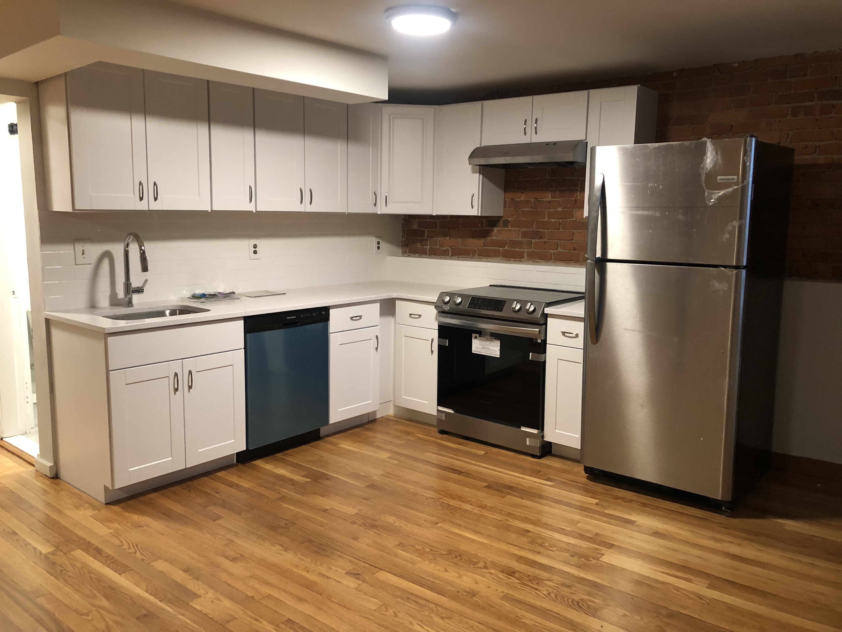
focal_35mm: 28
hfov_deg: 63.4
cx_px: 421
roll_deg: -0.1
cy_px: 316
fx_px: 681
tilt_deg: -8.5
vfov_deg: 49.7
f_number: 1.8
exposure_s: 1/15
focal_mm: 4
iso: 80
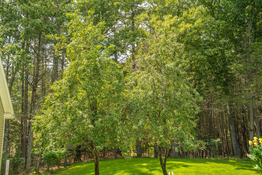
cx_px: 131
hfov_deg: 47.4
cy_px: 88
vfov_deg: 32.6
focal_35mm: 41
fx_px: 298
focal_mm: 41
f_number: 10
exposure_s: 1/15
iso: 50
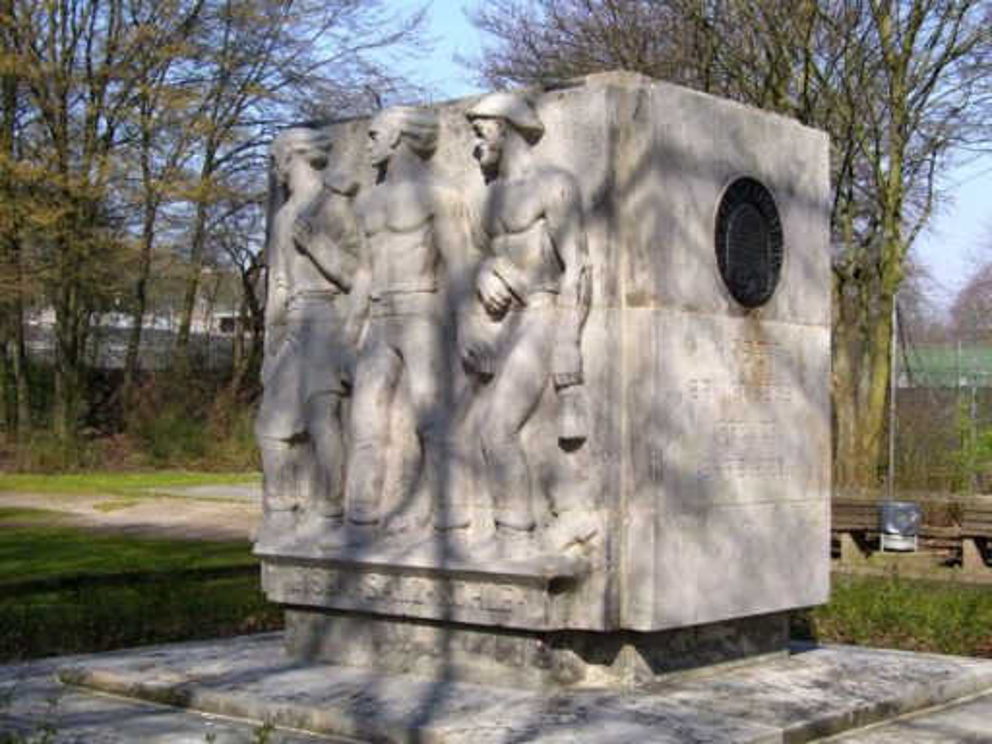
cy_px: 372
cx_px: 496
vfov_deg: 25.7
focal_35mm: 57
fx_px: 1633
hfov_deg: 33.8
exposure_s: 1/250
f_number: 5.6
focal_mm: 9.4
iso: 80
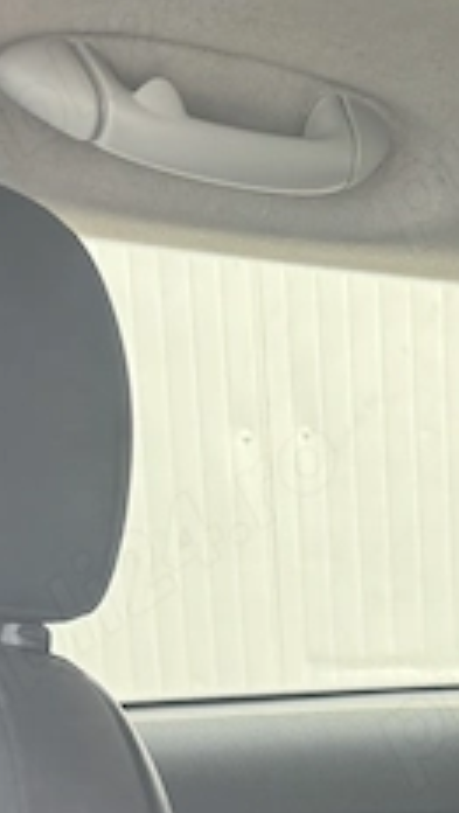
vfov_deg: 20.1
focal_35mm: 90
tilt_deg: -16.3
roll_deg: -1.2
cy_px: 1248
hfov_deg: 12.3
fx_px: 1942
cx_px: 848
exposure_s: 1/121
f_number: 1.78
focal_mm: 6.76
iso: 160
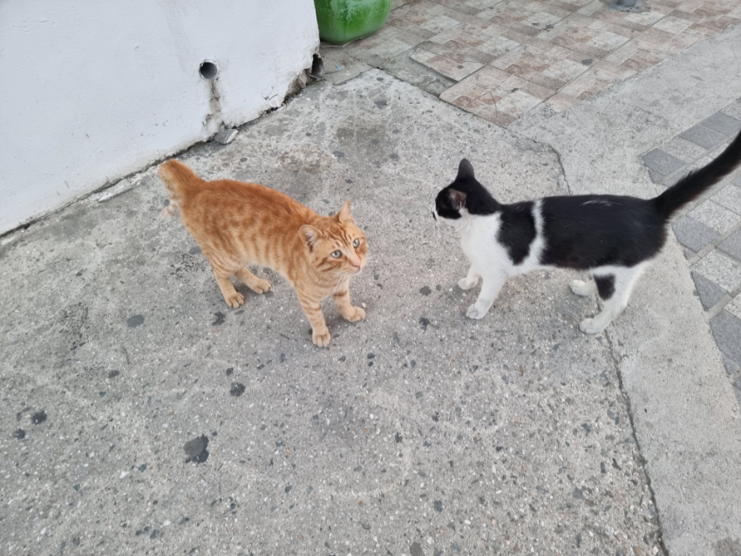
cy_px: 278
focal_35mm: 24
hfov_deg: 71.6
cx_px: 370
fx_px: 514
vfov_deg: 56.8
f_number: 1.8
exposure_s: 1/100
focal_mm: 6.7
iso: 64
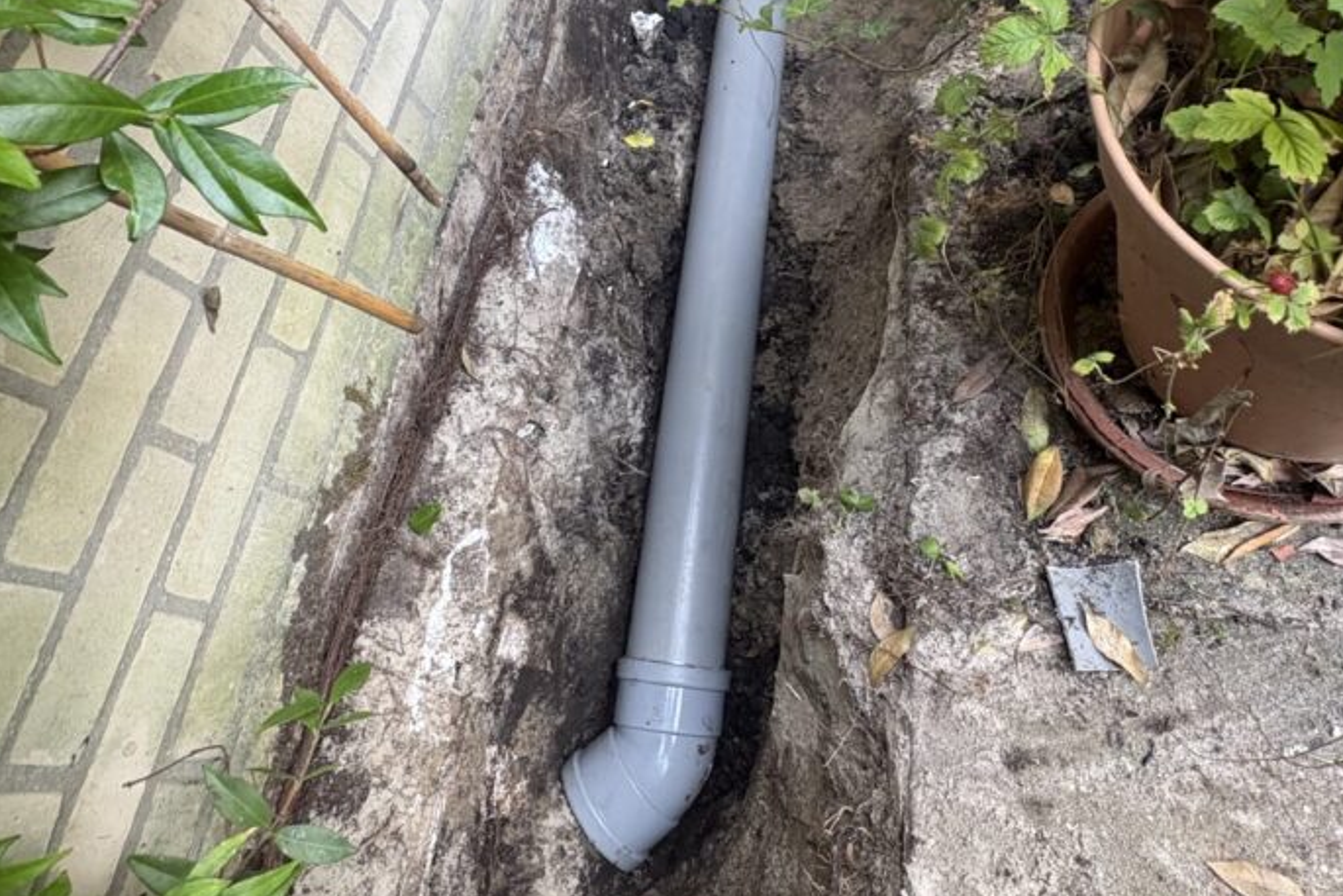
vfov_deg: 69.0
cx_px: 684
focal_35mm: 17
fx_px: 634
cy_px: 318
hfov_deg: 93.3
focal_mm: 2.22
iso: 250
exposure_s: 1/99
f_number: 2.2
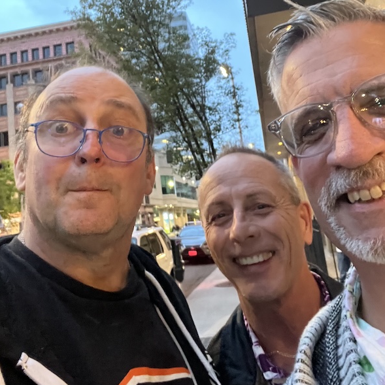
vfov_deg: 45.3
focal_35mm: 36
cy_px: 126
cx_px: 195
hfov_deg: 46.0
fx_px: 453
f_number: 2.2
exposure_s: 1/15
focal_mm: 2.71
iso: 1000
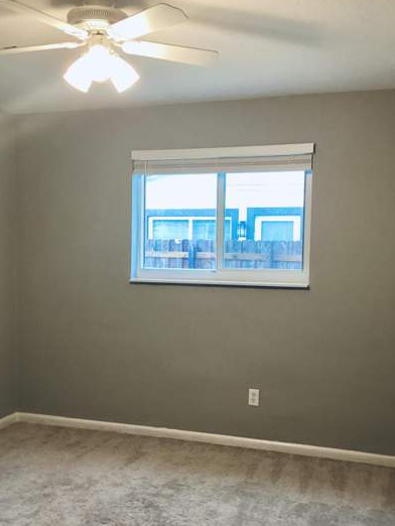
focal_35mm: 38
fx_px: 578
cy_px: 293
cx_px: 206
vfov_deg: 48.9
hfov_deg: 37.7
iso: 250
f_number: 2.4
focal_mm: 3.3
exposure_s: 1/60
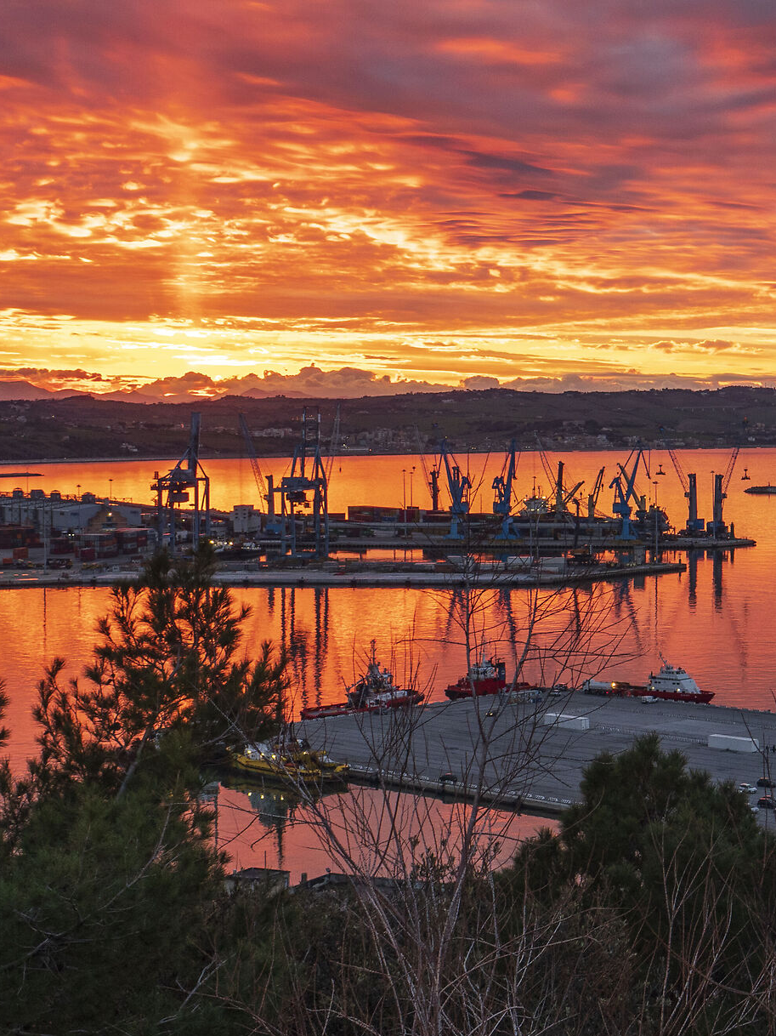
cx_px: 799
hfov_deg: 21.1
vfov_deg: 29.0
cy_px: 480
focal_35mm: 67
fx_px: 2003
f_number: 9
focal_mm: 17
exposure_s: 1/15
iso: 200
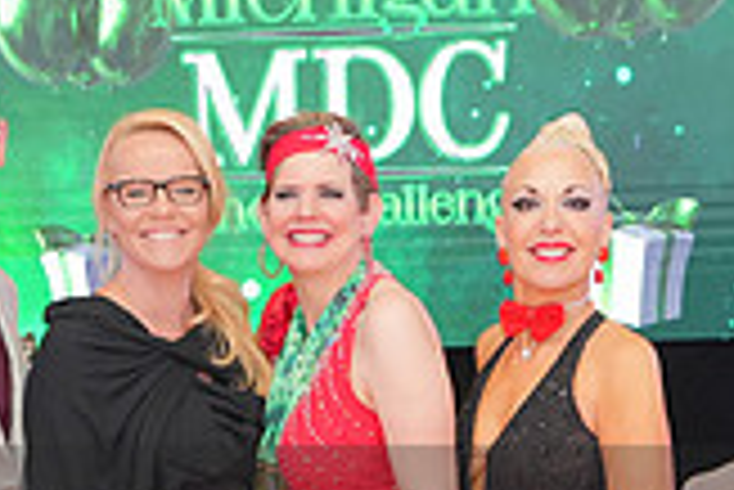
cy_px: 564
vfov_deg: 13.0
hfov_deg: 19.8
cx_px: 284
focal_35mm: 103
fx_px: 2102
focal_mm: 29
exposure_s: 1/200
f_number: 4
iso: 2000
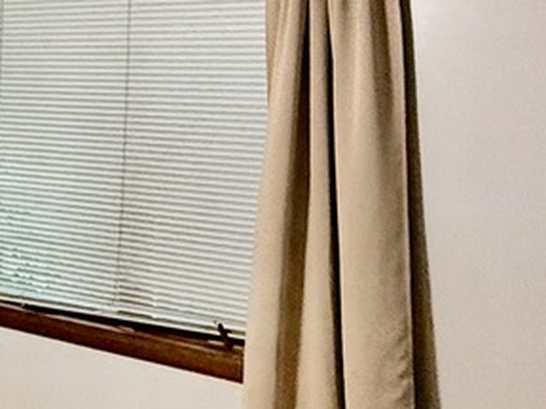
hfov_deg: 20.6
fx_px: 1104
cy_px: 42
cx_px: -404
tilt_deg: +2.1
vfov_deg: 20.6
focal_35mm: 70
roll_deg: -2.1
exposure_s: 1/60
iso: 500
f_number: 2.2
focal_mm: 2.22
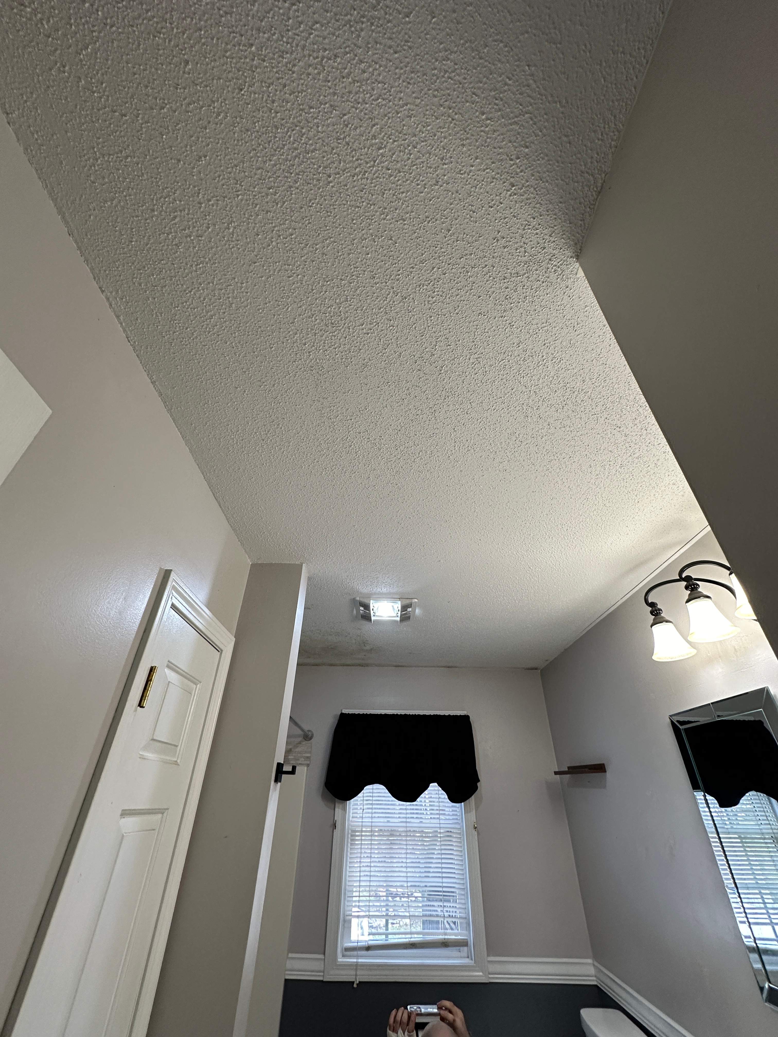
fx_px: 420
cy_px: 518
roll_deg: -1.8
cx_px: 389
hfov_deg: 85.7
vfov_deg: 102.1
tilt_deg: +34.4
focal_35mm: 14
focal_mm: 2.22
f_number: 2.2
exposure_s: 1/120
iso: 160
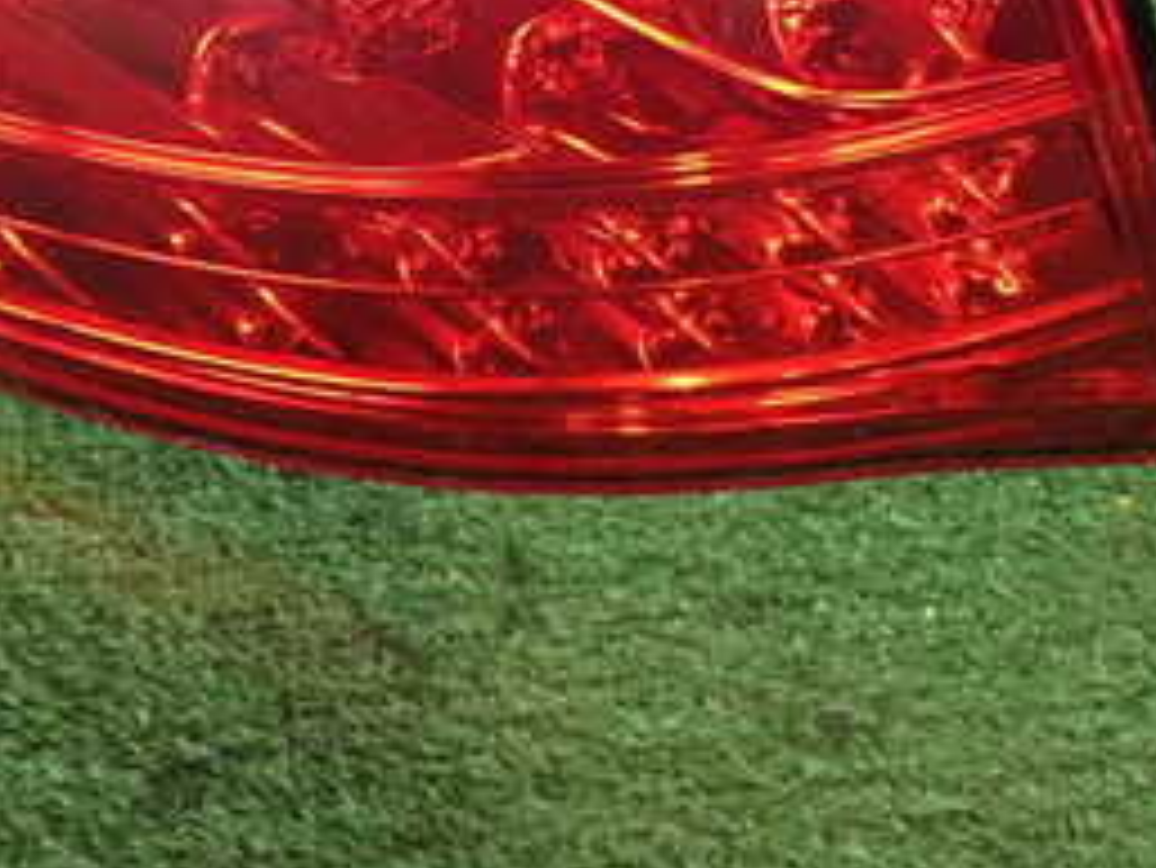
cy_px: -13
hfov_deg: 22.7
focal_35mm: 84
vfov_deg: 17.2
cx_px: 117
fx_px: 2806
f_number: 2.5
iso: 200
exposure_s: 1/40
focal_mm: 6.37
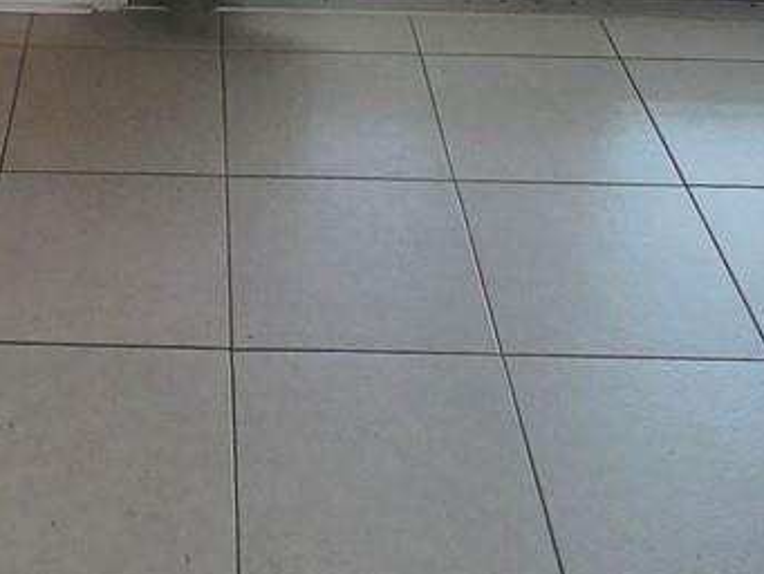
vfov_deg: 18.6
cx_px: 177
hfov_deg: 31.0
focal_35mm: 61
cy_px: -469
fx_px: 1347
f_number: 1.9
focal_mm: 2.2
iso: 500
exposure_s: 1/359
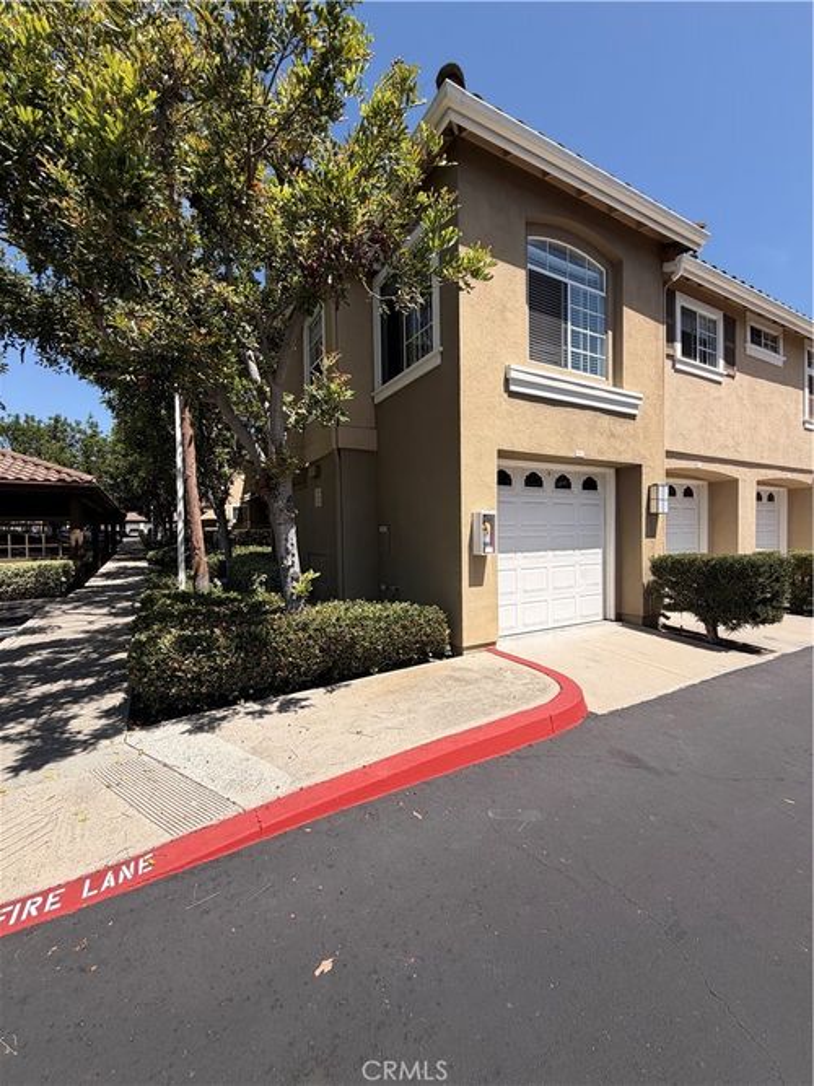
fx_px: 439
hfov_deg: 85.7
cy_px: 543
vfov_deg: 102.1
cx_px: 407
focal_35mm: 14
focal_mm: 2.22
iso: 25
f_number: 2.2
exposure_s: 1/770
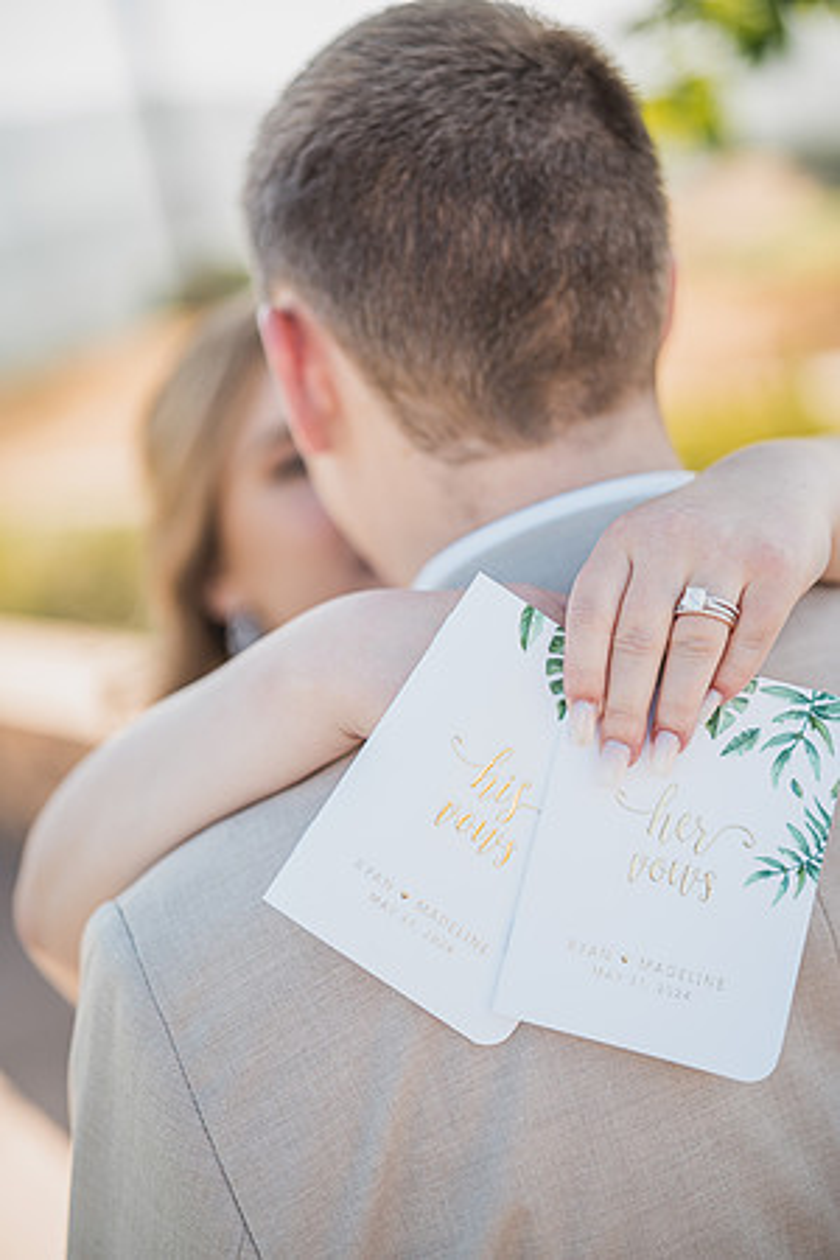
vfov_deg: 39.6
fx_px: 1750
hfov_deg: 27.0
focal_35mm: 50
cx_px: 420
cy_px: 630
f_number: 1.4
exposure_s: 1/1250
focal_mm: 50
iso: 125
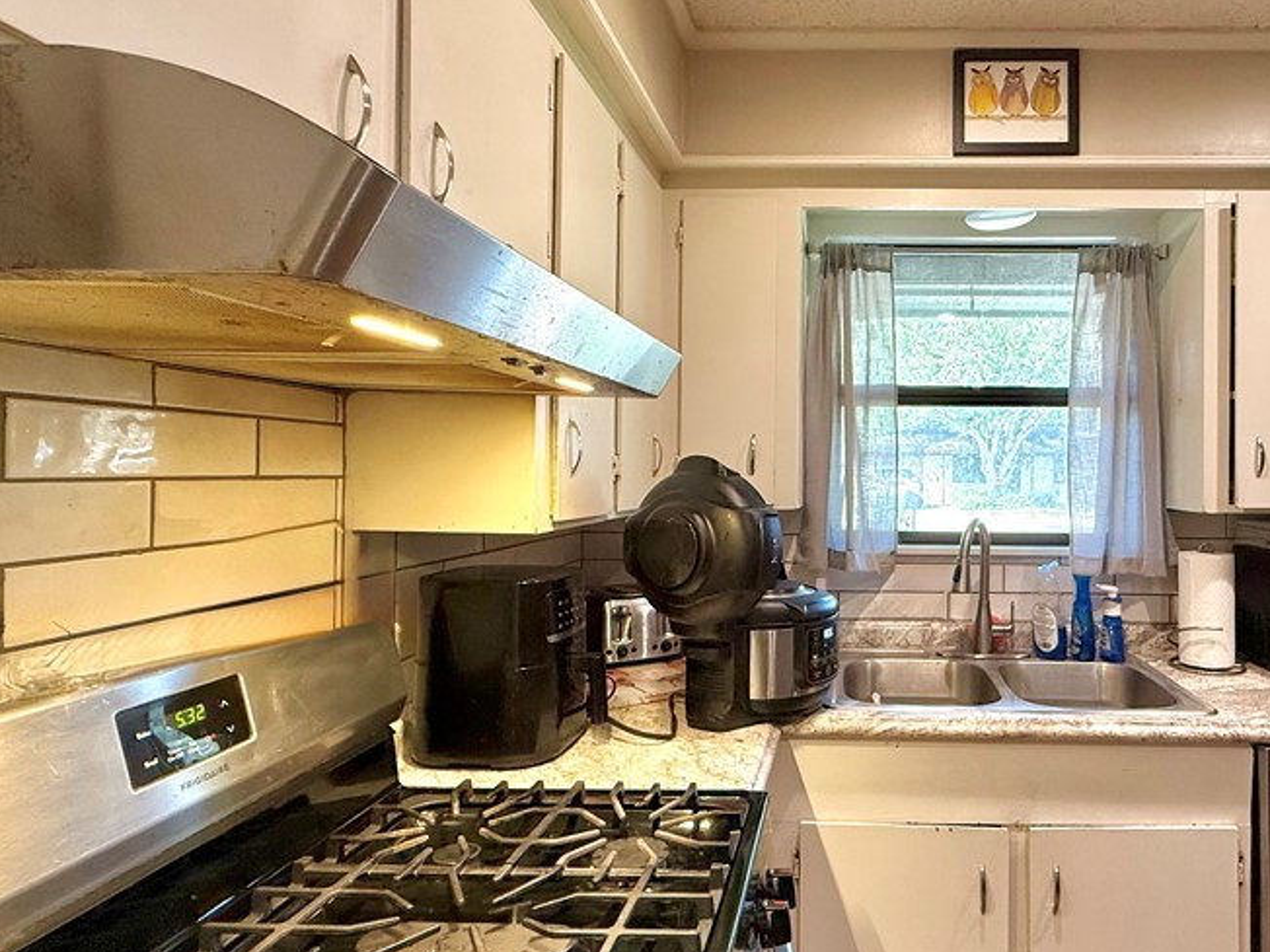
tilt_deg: +0.6
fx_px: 807
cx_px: 841
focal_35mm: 22
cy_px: 463
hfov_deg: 74.2
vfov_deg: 61.1
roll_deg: -0.5
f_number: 2.2
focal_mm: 2.22
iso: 250
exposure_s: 1/116
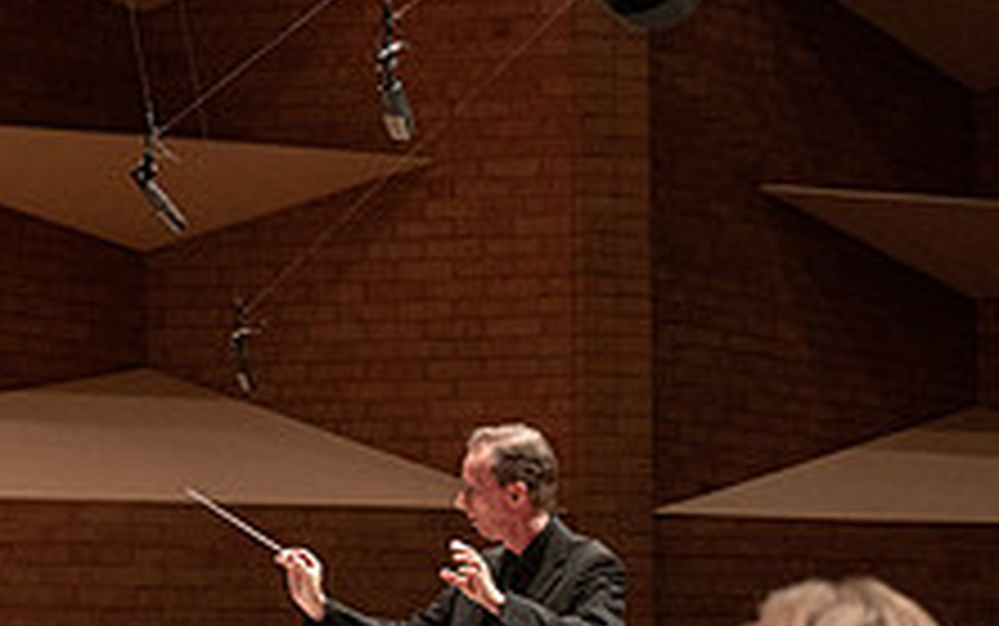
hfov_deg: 16.6
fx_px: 3432
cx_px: 448
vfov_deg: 10.2
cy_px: 779
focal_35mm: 126
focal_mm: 44
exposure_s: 1/250
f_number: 4
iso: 1250
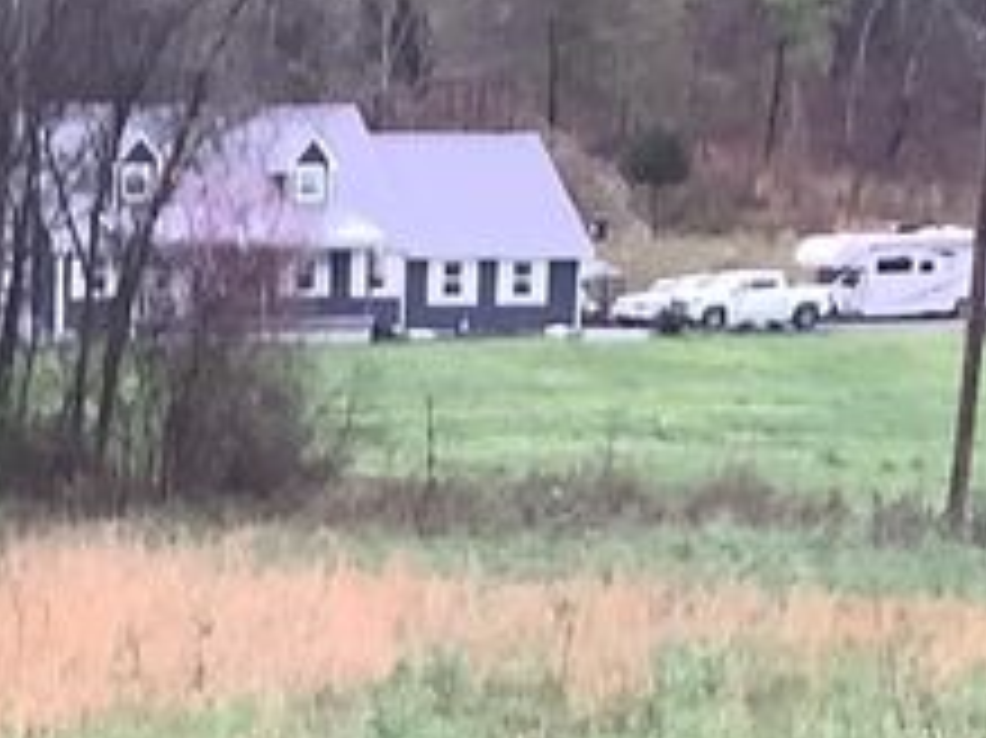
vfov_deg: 9.6
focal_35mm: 145
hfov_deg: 13.3
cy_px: 1413
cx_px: -180
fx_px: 4128
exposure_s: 1/60
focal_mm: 3.3
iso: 64
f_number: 2.4
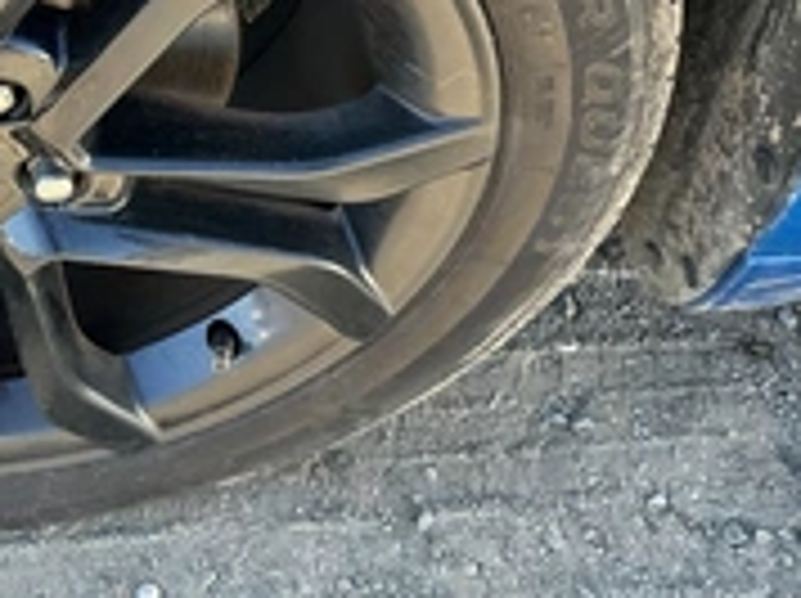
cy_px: -9
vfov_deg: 22.3
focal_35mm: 63
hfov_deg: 28.5
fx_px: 1456
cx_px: -36
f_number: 1.8
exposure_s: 1/128
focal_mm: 3
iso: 32
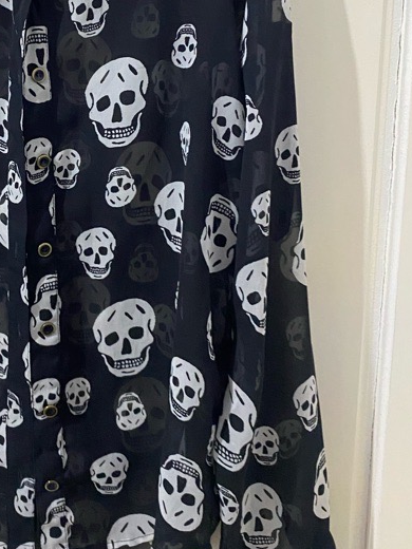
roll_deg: +0.9
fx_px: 793
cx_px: 43
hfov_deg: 28.0
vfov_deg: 37.3
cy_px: 139
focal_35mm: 50
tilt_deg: -11.1
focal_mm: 4.25
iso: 640
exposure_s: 1/25
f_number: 1.8
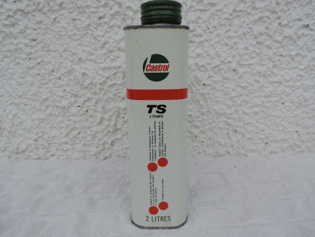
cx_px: 158
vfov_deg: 49.7
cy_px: 118
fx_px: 255
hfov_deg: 63.4
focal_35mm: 28
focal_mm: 4.9
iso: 80
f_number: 3.1
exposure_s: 1/640
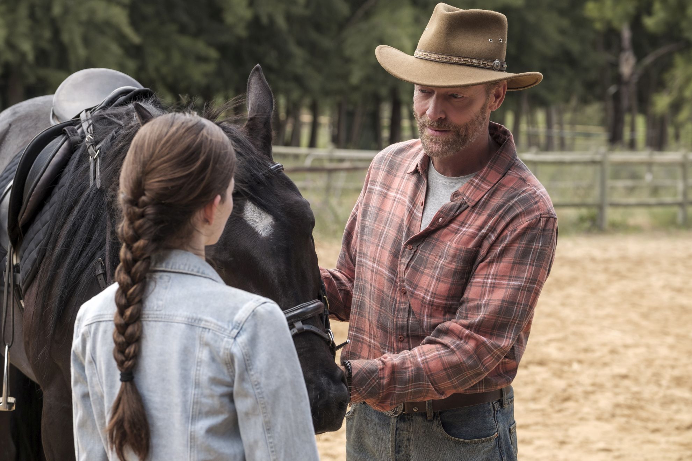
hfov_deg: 21.5
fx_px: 1826
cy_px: 230
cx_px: 346
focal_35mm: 95
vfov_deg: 14.4
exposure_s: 1/640
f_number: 4
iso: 400
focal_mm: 63.4
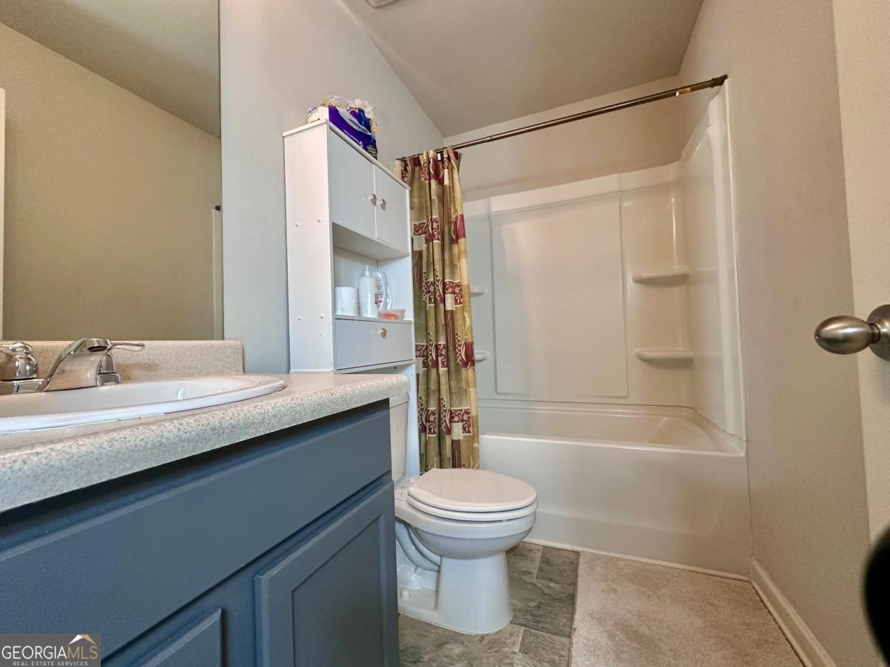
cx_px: 445
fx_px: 360
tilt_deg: +2.3
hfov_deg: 102.1
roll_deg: +1.7
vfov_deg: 85.7
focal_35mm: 14
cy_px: 334
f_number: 2.2
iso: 250
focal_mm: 2.22
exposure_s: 1/120
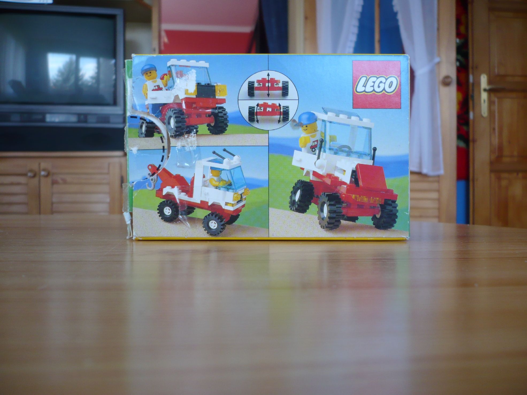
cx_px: 264
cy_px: 198
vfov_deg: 40.7
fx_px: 533
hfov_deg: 52.6
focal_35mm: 35
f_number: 2.8
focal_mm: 5.8
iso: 100
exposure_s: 1/40
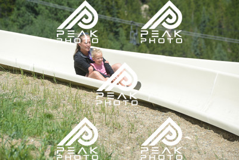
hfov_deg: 10.5
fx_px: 1295
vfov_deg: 7.0
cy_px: 80
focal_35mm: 195
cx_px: 120
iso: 200
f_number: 6.3
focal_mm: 195
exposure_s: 1/640
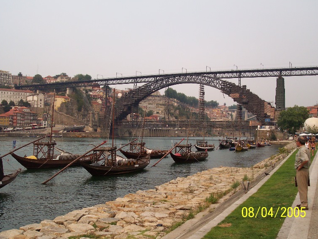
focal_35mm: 40
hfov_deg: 46.8
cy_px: 118
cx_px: 156
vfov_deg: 36.0
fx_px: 367
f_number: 4.8
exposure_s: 1/350
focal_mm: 8
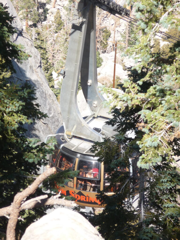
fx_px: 1941
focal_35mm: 280
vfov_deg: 7.1
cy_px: 120
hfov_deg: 5.3
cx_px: 90
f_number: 4.9
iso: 100
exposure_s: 1/250
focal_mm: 47
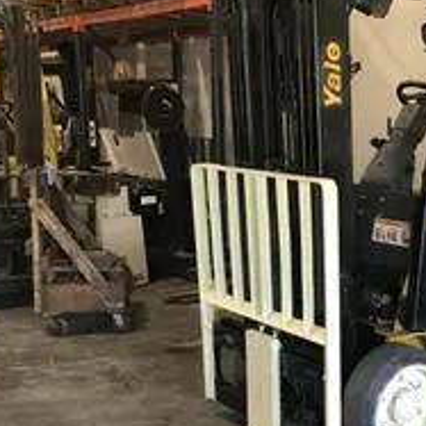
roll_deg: -1.0
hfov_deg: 30.0
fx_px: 738
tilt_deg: -12.4
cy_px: 269
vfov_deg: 32.0
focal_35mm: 53
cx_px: 424
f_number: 1.8
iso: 40
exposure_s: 1/23
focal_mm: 4
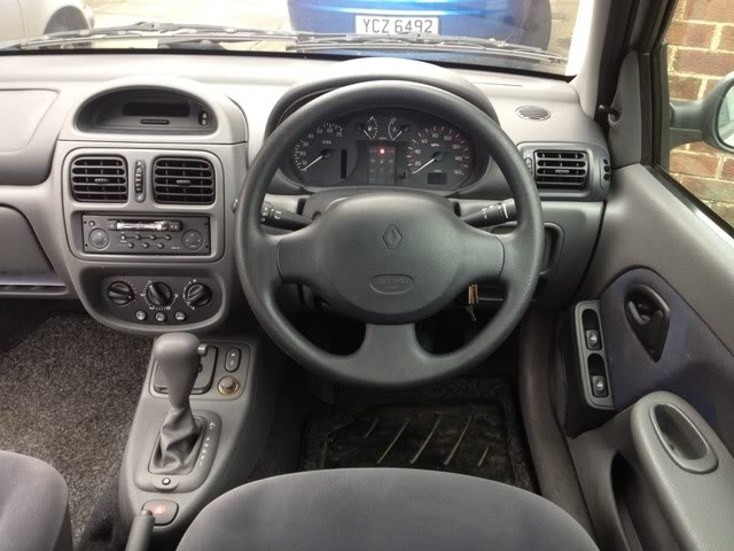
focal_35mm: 35
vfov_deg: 40.7
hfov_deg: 52.6
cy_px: 276
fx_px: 742
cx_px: 367
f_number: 2.4
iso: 80
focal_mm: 4.3
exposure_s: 1/20
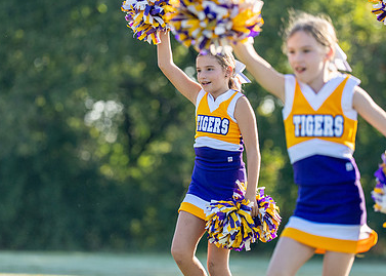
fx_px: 3529
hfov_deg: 6.3
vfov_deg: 4.5
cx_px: 188
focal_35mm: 322
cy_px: 144
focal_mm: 163
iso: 400
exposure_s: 1/2000
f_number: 2.8
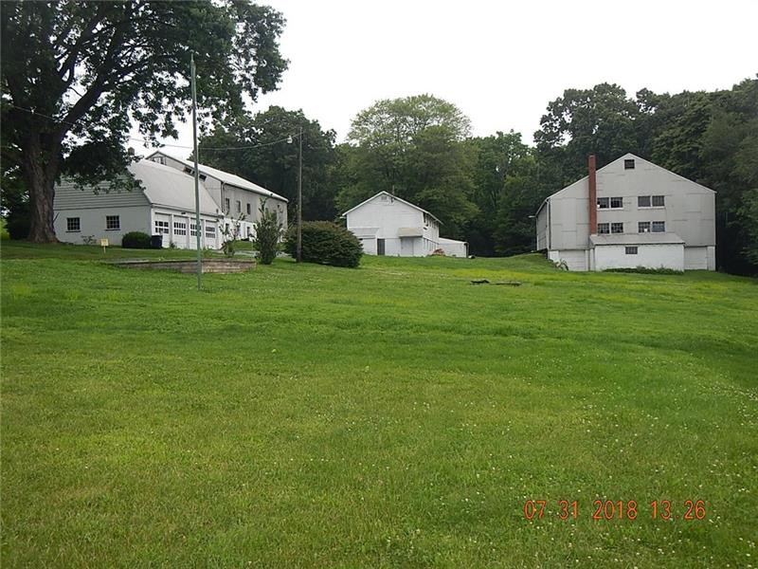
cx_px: 379
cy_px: 284
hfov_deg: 51.4
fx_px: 788
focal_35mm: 36
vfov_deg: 39.7
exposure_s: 1/250
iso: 125
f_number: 4
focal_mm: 6.5
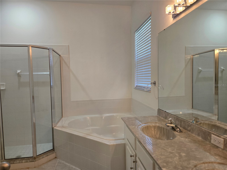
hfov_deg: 73.9
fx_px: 151
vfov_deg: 58.9
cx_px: 114
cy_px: 85
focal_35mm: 23
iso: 200
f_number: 1.8
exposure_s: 1/120
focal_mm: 5.4
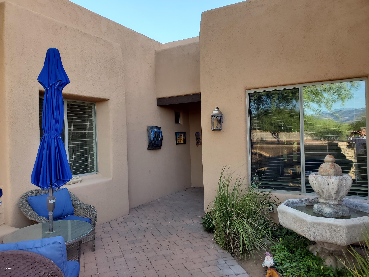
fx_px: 277
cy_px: 138
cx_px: 184
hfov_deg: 67.3
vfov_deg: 53.1
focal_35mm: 26
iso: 50
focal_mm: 4.3
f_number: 2.4
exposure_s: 1/184
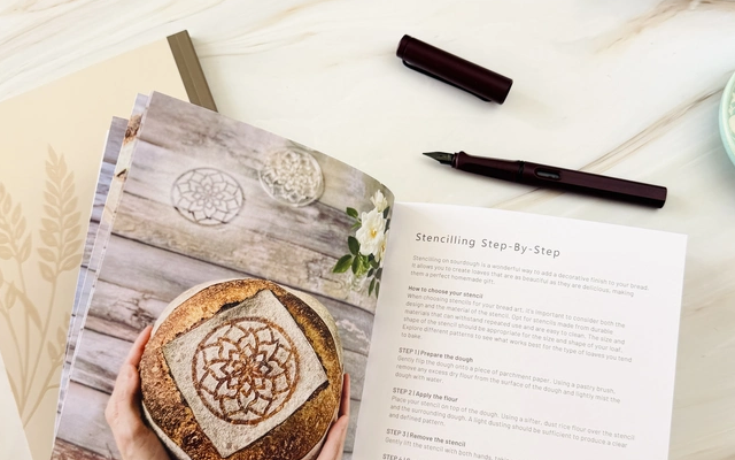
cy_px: 233
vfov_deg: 36.3
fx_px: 701
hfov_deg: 55.3
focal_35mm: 35
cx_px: 376
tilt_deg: -77.1
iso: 80
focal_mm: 6.76
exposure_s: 1/504
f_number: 1.78
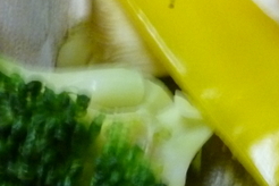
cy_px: 228
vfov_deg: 11.1
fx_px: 938
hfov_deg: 16.7
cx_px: 247
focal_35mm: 121
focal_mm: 5
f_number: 3.1
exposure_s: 1/10
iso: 400
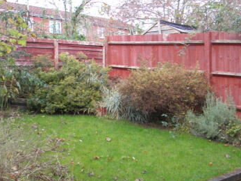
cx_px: 76
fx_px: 327
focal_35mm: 47
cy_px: 92
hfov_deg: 39.8
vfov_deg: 30.9
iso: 131
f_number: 3.5
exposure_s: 1/61.7
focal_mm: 5
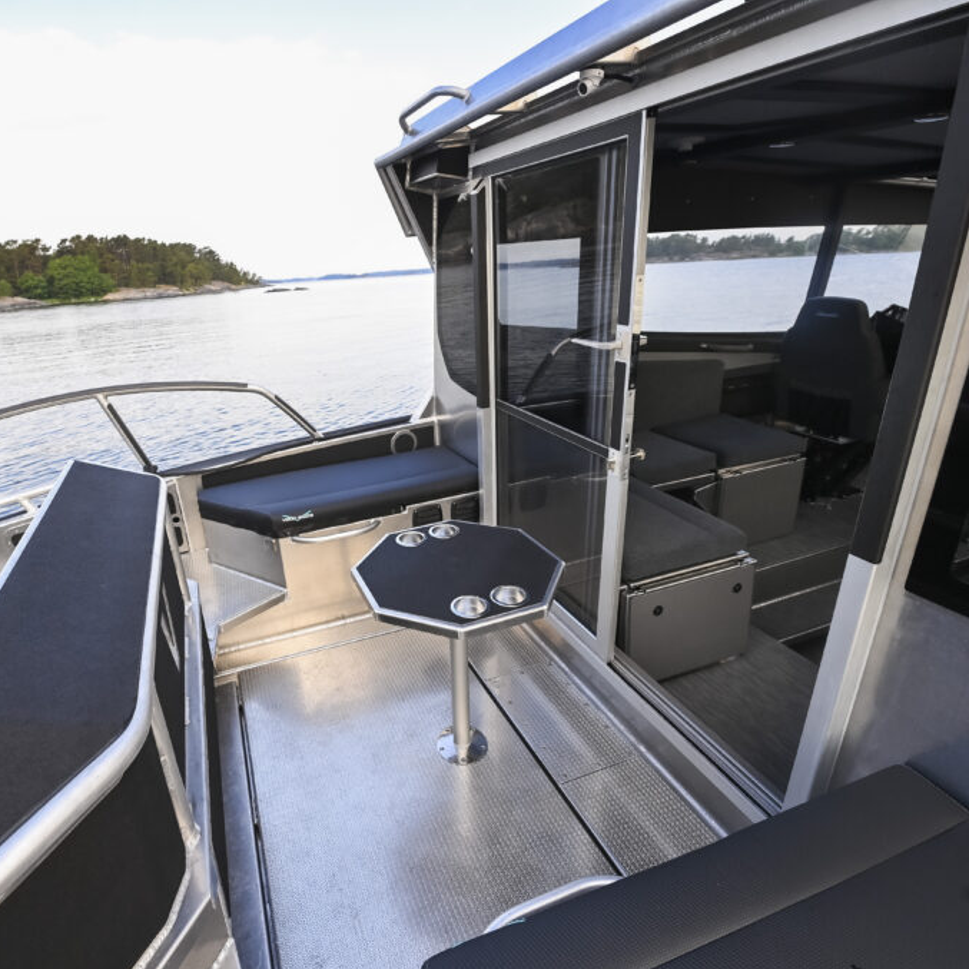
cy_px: 487
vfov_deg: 80.7
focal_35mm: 18
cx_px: 374
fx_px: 570
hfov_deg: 79.5
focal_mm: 14
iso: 1000
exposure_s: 1/1000
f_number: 5
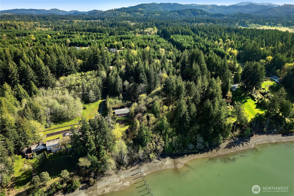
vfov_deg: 57.2
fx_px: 180
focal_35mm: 22
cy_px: 98
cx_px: 147
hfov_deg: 78.6
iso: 110
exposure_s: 1/320
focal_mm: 8.38
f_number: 2.8
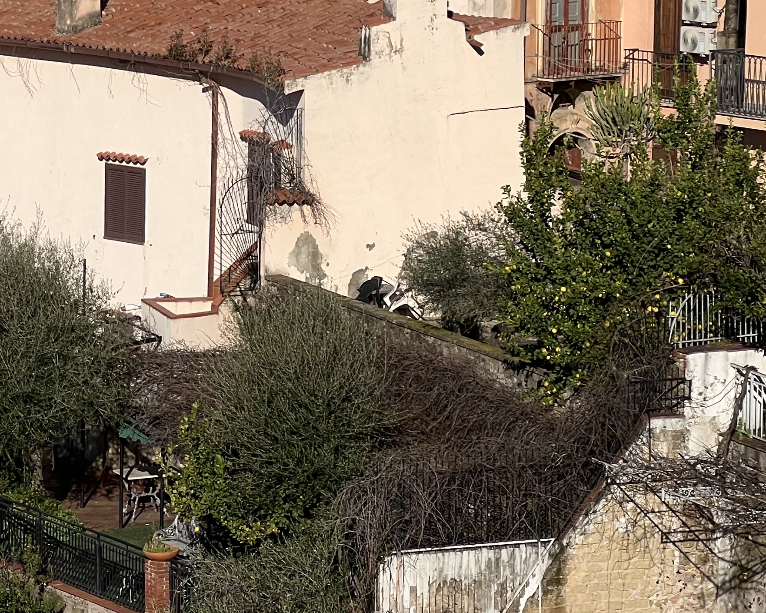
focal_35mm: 172
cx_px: 196
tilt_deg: -4.2
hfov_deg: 11.2
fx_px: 3899
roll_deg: -0.8
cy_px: -2
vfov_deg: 8.9
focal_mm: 9
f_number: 2.8
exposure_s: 1/1575
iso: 32
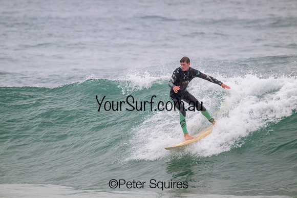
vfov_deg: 1.7
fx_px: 6601
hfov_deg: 2.6
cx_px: 148
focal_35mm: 800
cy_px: 99
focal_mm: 800
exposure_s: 1/2000
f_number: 11
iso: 1250
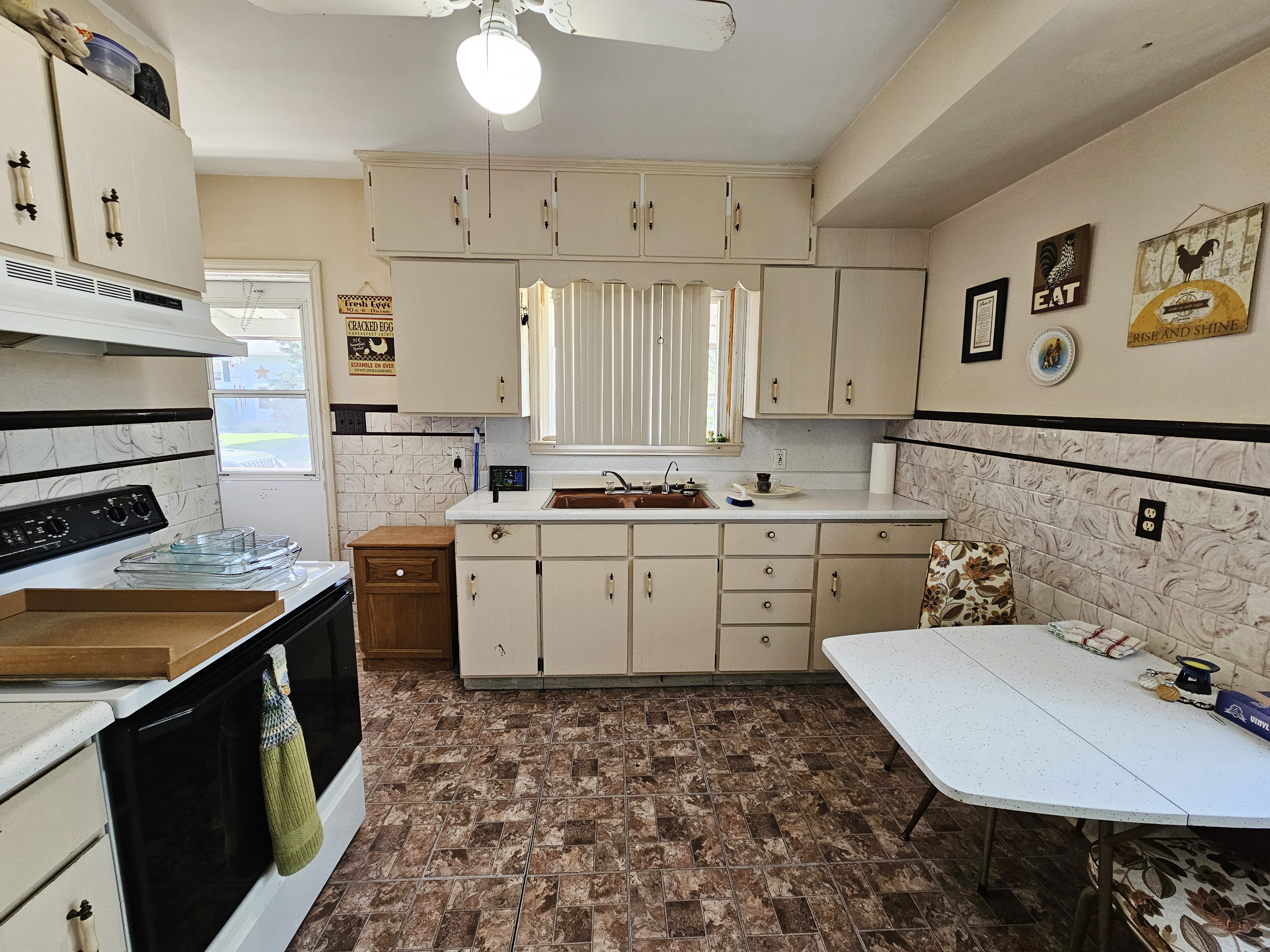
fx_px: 477
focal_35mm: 13
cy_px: 476
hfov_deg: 106.2
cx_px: 635
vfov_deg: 89.9
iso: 160
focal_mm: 2.2
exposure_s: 1/60
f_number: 2.2
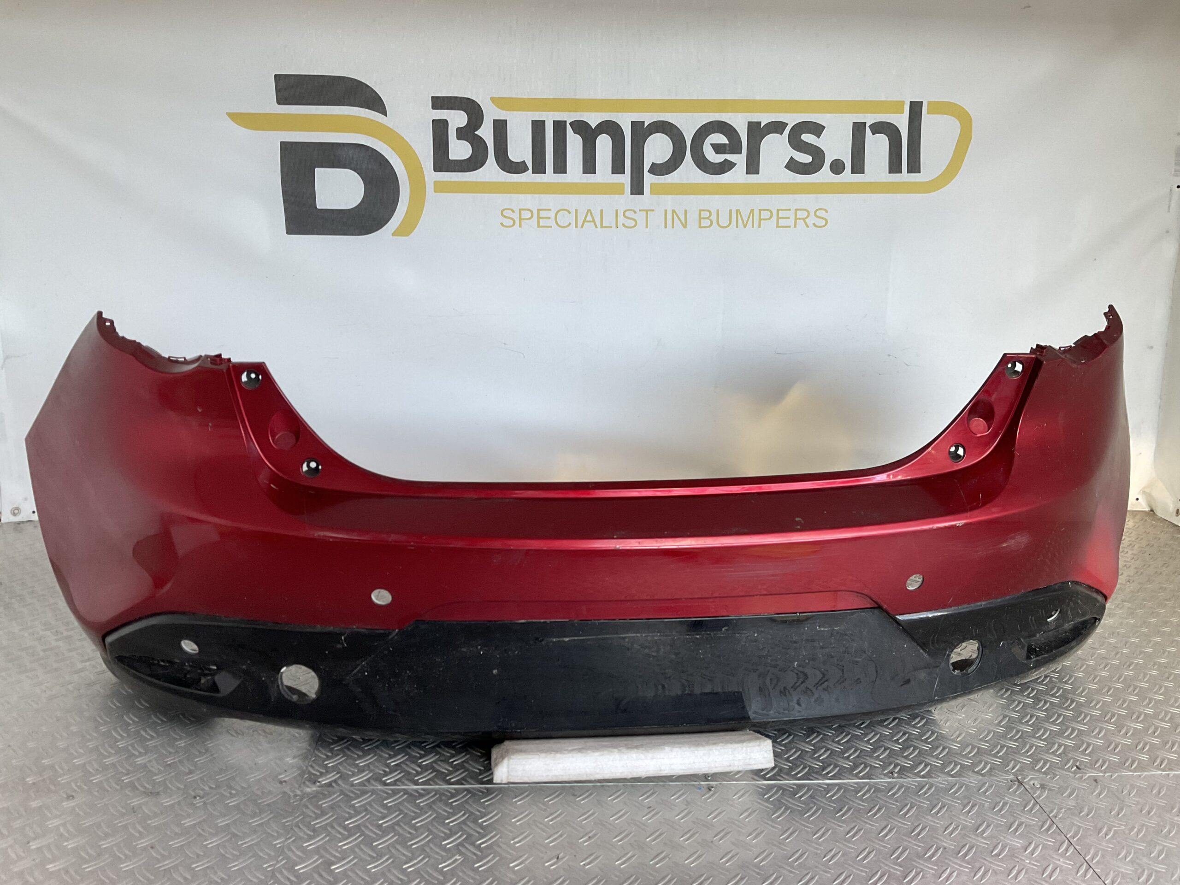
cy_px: 442
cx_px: 590
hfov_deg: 61.7
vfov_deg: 48.2
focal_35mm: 29
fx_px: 989
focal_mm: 3
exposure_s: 1/120
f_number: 1.8
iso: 64
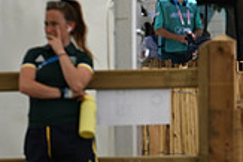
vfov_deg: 1.1
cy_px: -2
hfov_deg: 1.6
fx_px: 8647
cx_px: 403
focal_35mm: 1280
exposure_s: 1/1250
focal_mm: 360
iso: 560
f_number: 5.6
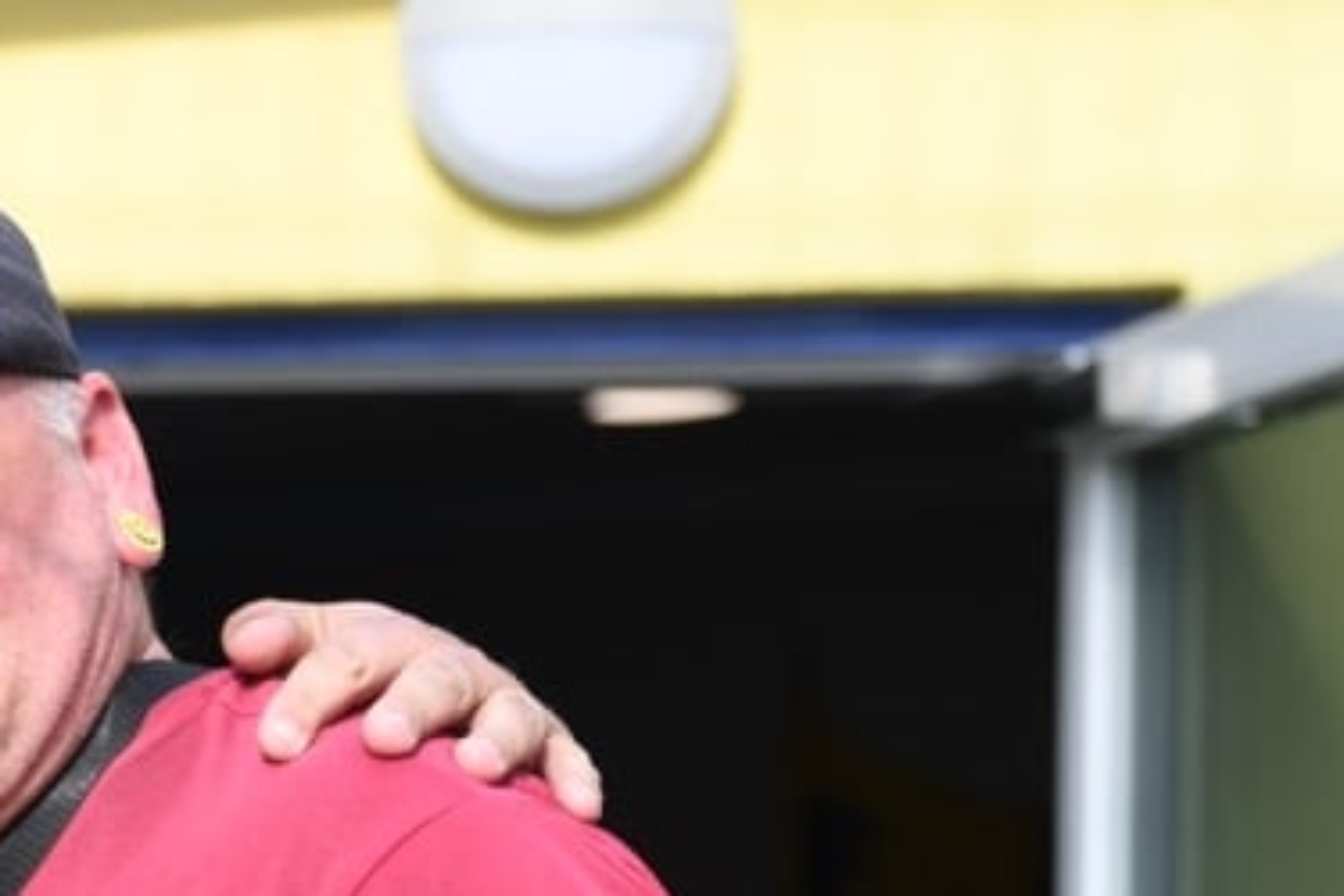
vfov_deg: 8.3
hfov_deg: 11.9
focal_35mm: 164
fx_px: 6122
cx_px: -803
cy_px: 891
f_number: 2.8
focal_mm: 48
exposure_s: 1/1600
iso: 360
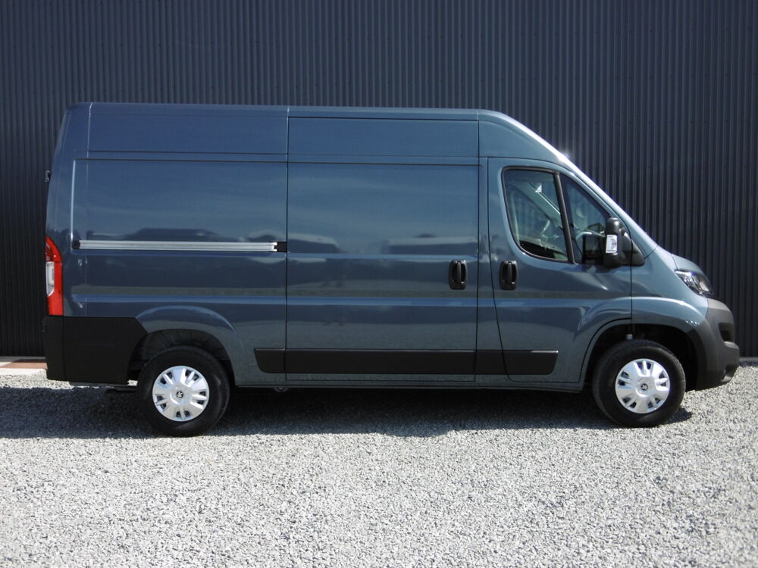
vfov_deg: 37.7
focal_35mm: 38
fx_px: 832
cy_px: 284
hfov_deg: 49.0
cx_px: 379
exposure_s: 1/500
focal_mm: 6.8
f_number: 3.7
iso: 100
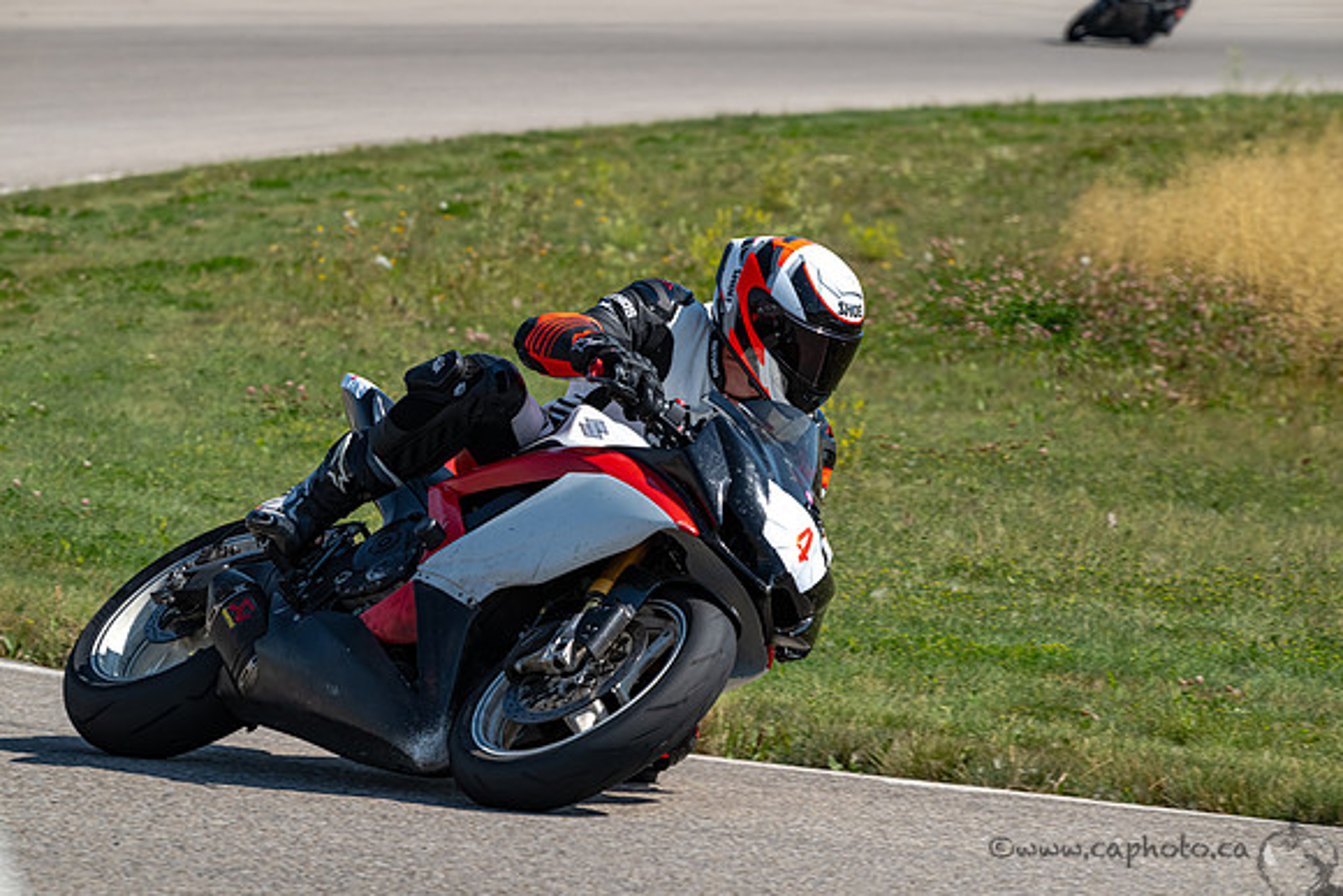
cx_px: 672
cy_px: 448
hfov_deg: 7.1
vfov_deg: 4.7
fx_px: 10821
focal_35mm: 290
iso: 560
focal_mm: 290
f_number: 11
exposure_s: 1/1250
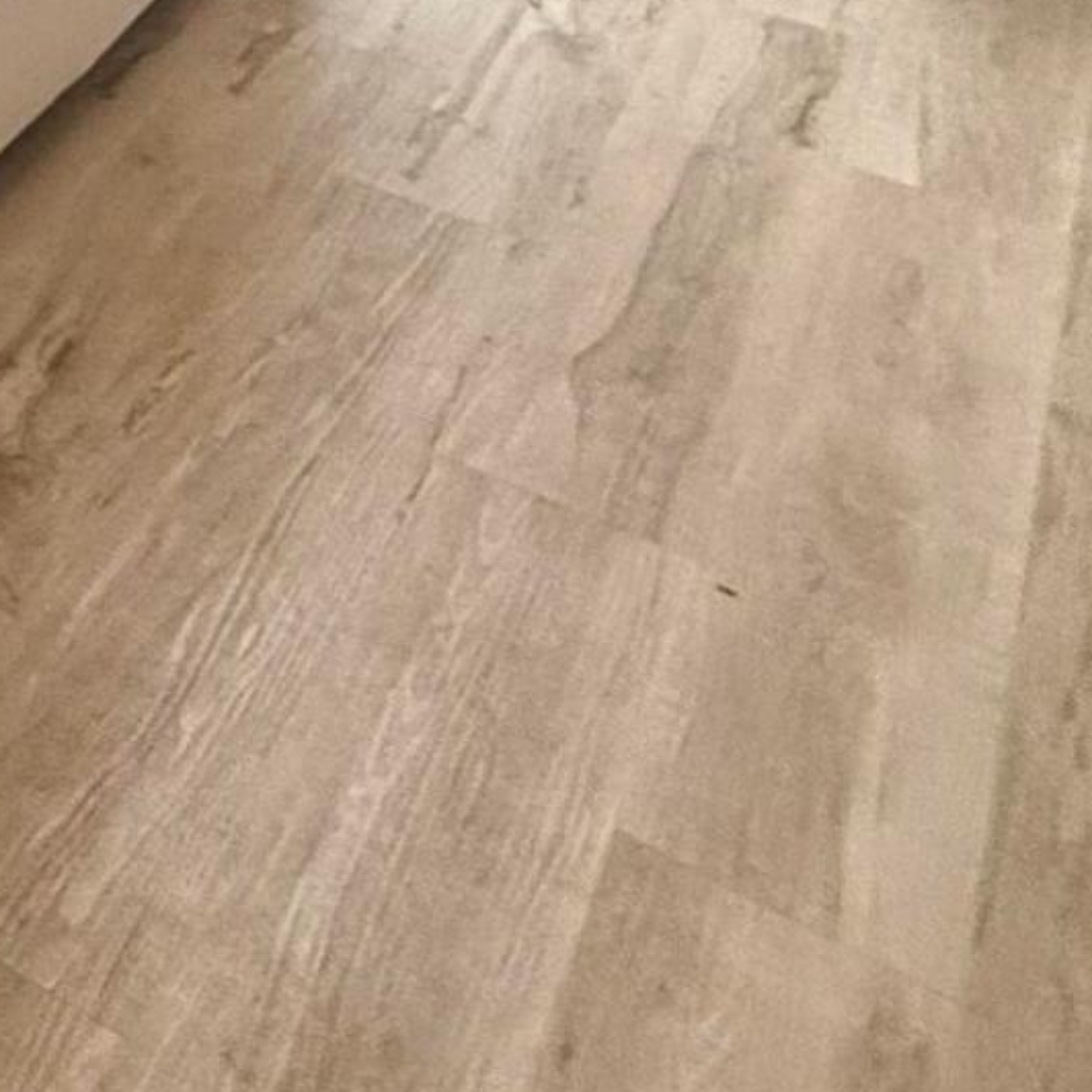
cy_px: -983
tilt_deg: -3.6
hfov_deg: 17.5
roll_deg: -0.9
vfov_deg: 18.6
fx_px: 2391
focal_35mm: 67
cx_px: -1143
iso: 100
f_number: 2.2
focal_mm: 2.22
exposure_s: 1/120
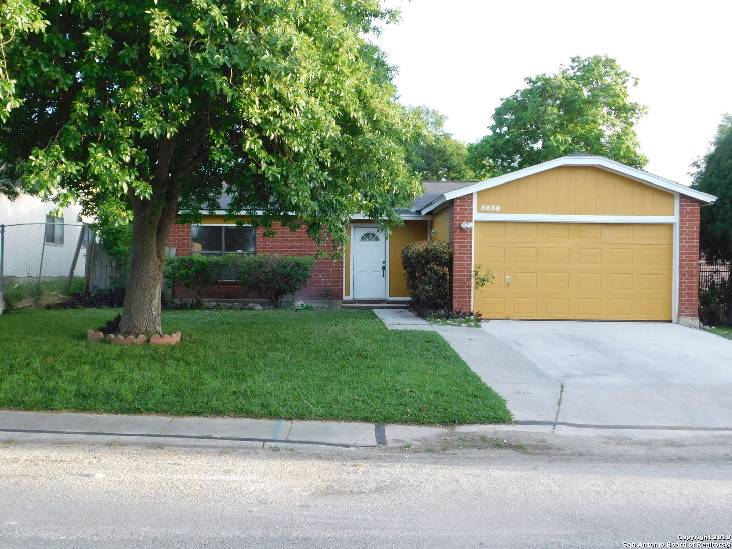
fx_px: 761
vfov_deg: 39.7
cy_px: 274
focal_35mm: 36
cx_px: 366
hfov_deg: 51.4
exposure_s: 1/80
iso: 125
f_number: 3.5
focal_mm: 6.3
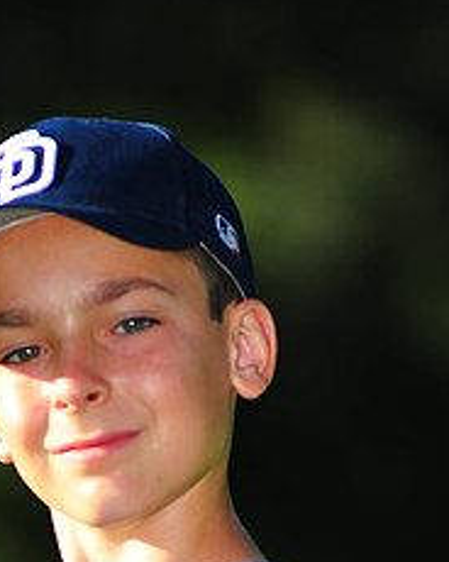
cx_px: 29
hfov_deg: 3.6
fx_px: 7060
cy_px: 694
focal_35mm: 425
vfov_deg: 4.5
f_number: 3.5
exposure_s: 1/1600
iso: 200
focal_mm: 180
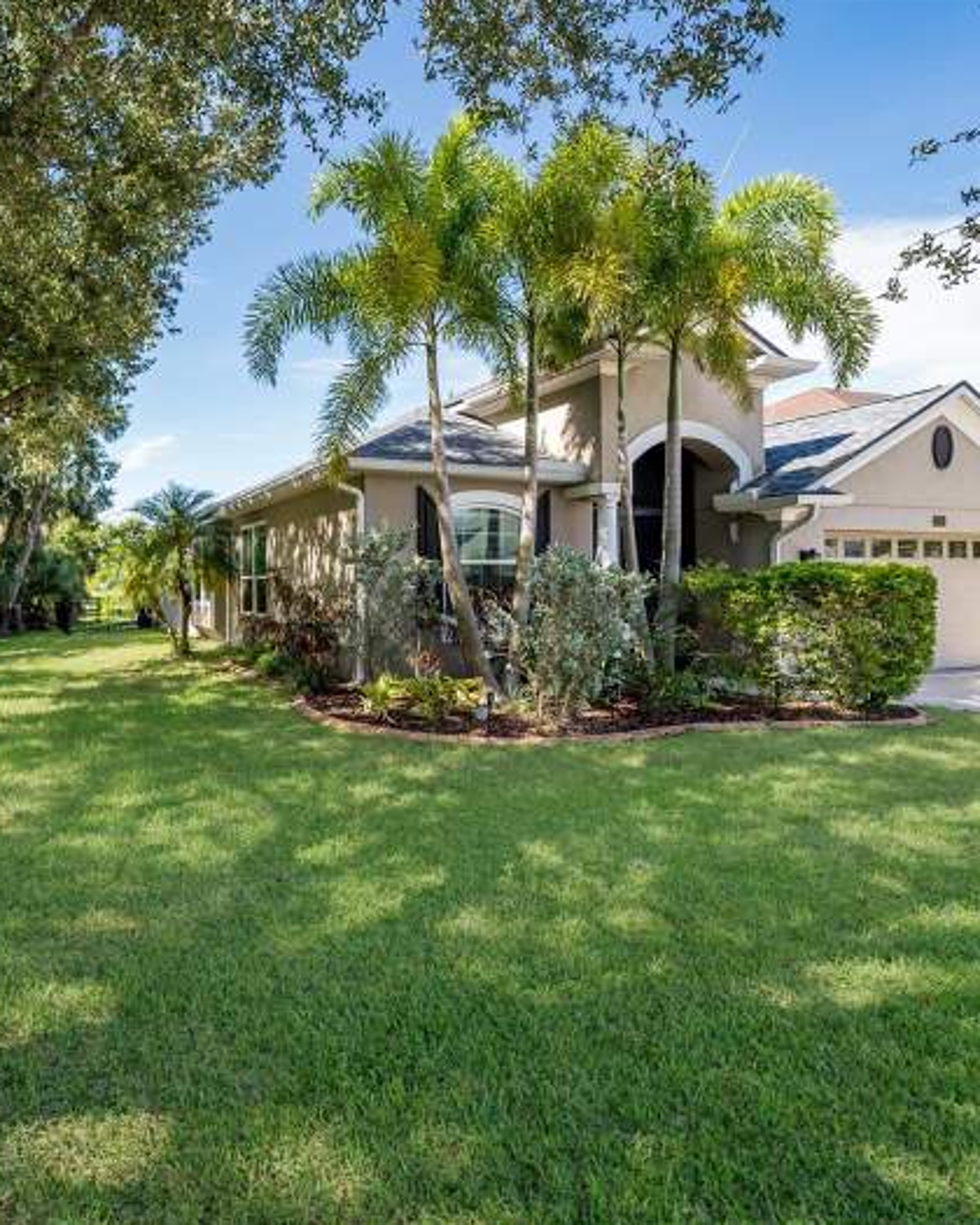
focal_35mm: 20
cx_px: 273
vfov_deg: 80.4
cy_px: 608
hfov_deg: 64.9
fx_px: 725
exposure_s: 1/125
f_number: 5
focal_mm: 14
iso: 80
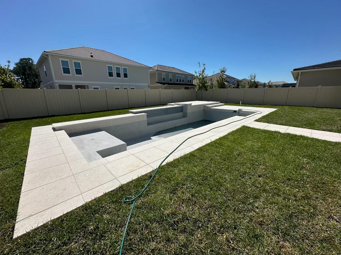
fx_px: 138
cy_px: 128
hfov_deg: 102.1
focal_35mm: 14
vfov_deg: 85.7
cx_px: 170
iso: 50
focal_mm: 2.22
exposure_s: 1/4292
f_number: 2.2
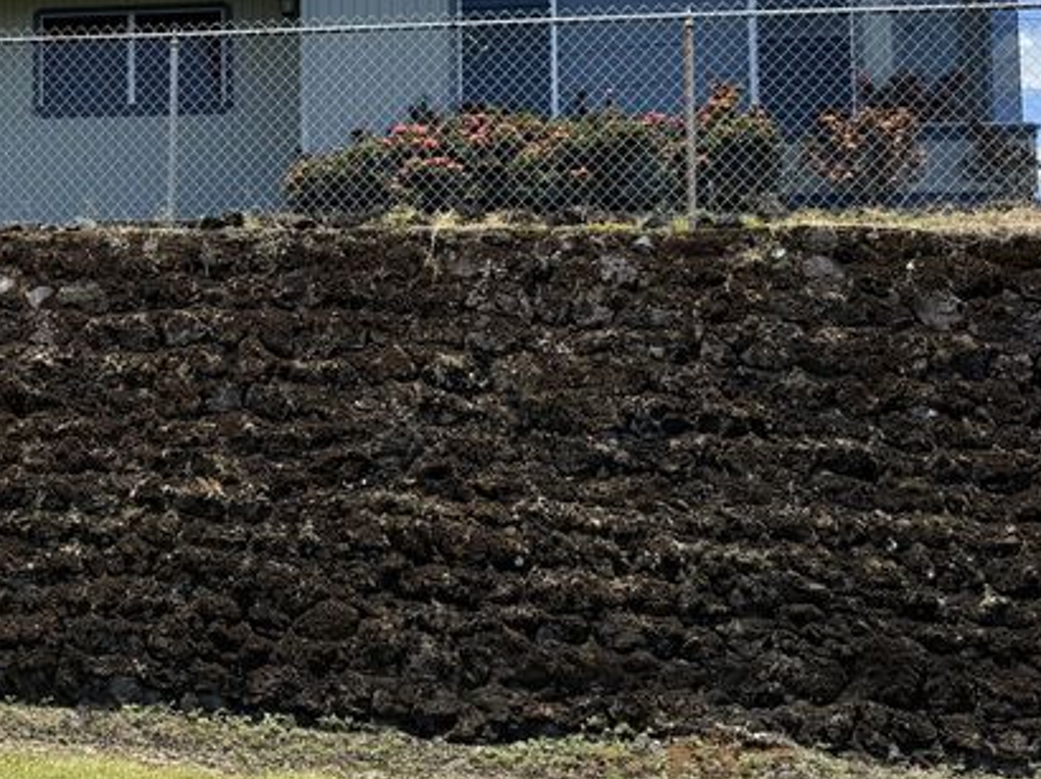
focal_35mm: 60
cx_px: -23
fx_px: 1803
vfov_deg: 24.2
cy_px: 218
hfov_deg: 29.8
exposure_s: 1/3584
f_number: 1.78
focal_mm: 6.76
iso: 80
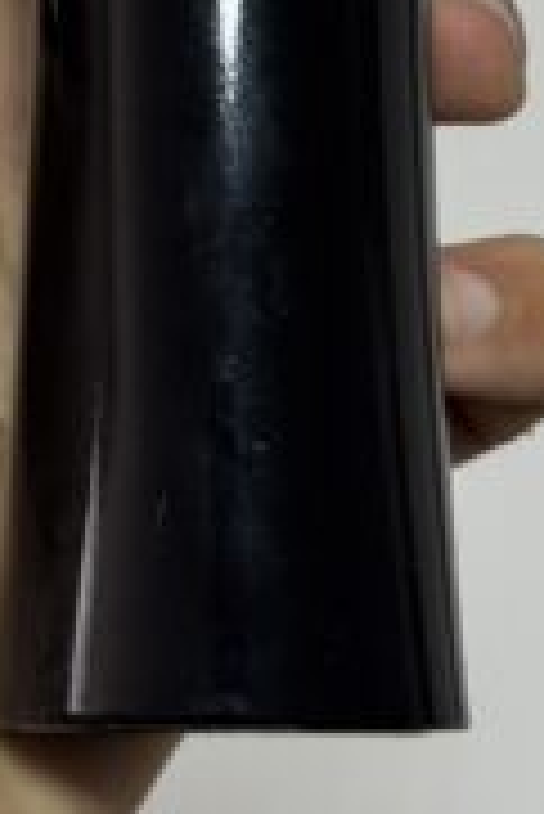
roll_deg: -3.4
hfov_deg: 8.7
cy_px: -92
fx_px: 3574
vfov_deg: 12.7
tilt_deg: -15.1
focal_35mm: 158
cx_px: 211
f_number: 1.78
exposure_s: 1/50
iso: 80
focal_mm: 6.76
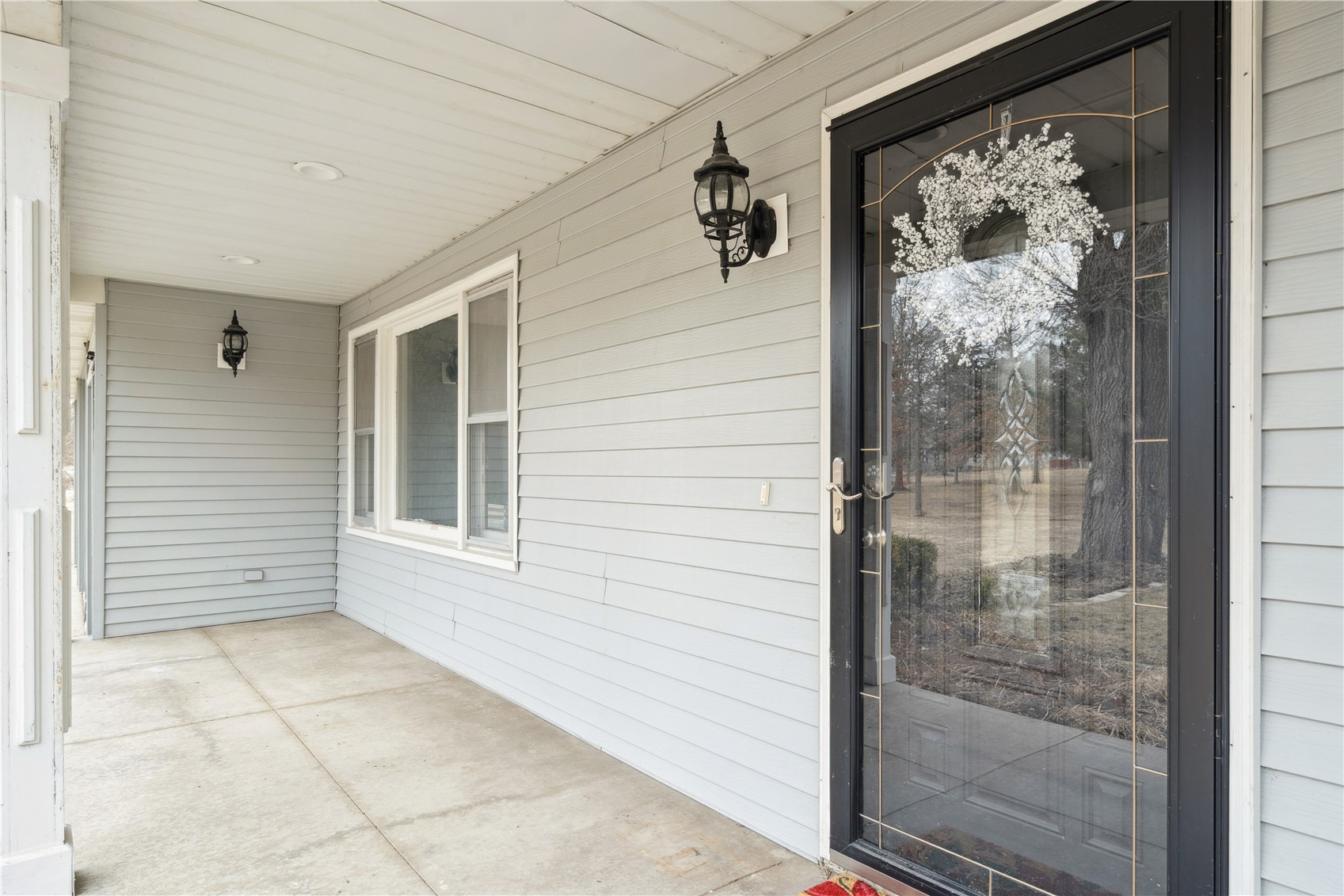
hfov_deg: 84.0
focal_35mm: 20
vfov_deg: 61.9
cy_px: 448
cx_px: 672
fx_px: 747
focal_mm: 20
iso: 400
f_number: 8
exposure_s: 1/100
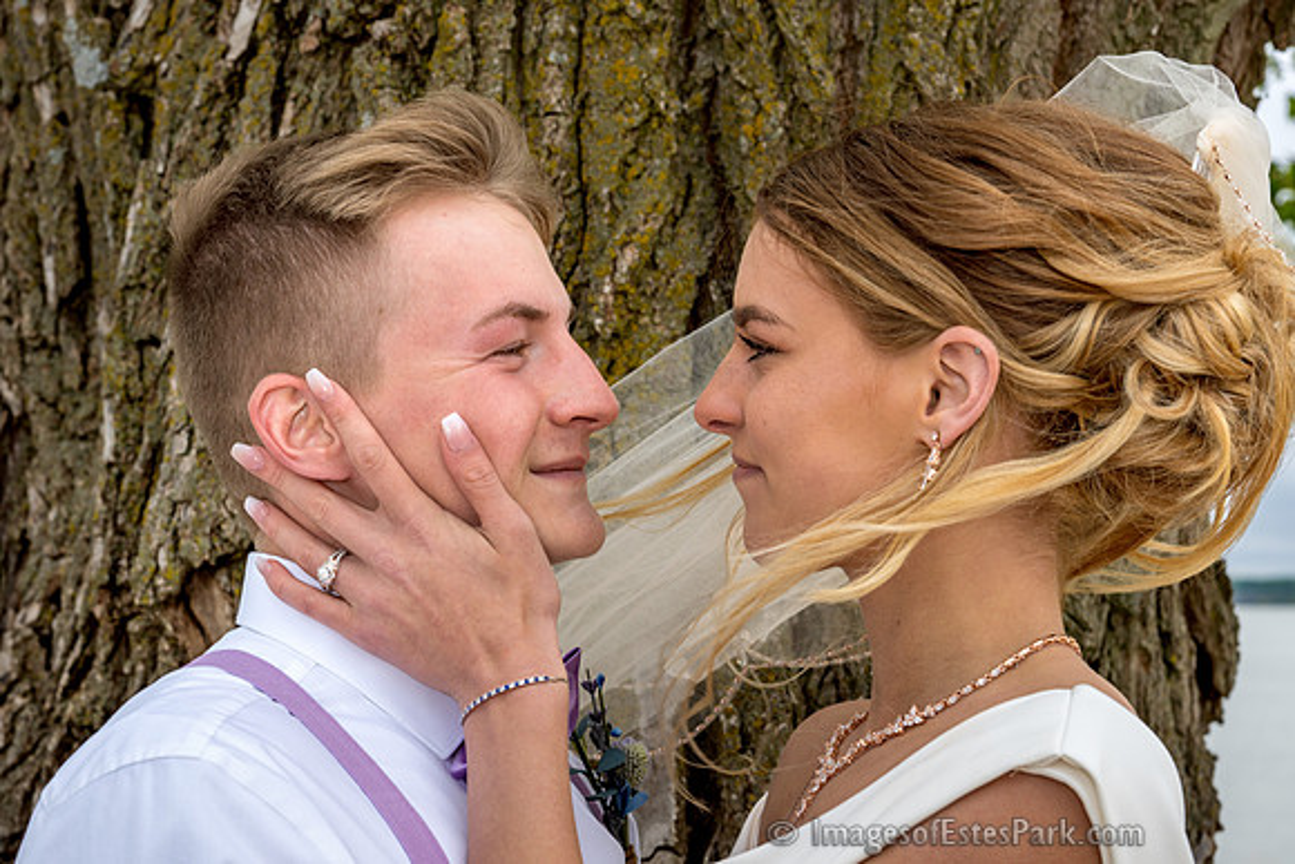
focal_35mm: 55
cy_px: 432
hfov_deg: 36.2
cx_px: 648
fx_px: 1979
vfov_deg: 24.6
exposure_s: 1/250
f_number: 7.1
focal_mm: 55
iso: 100
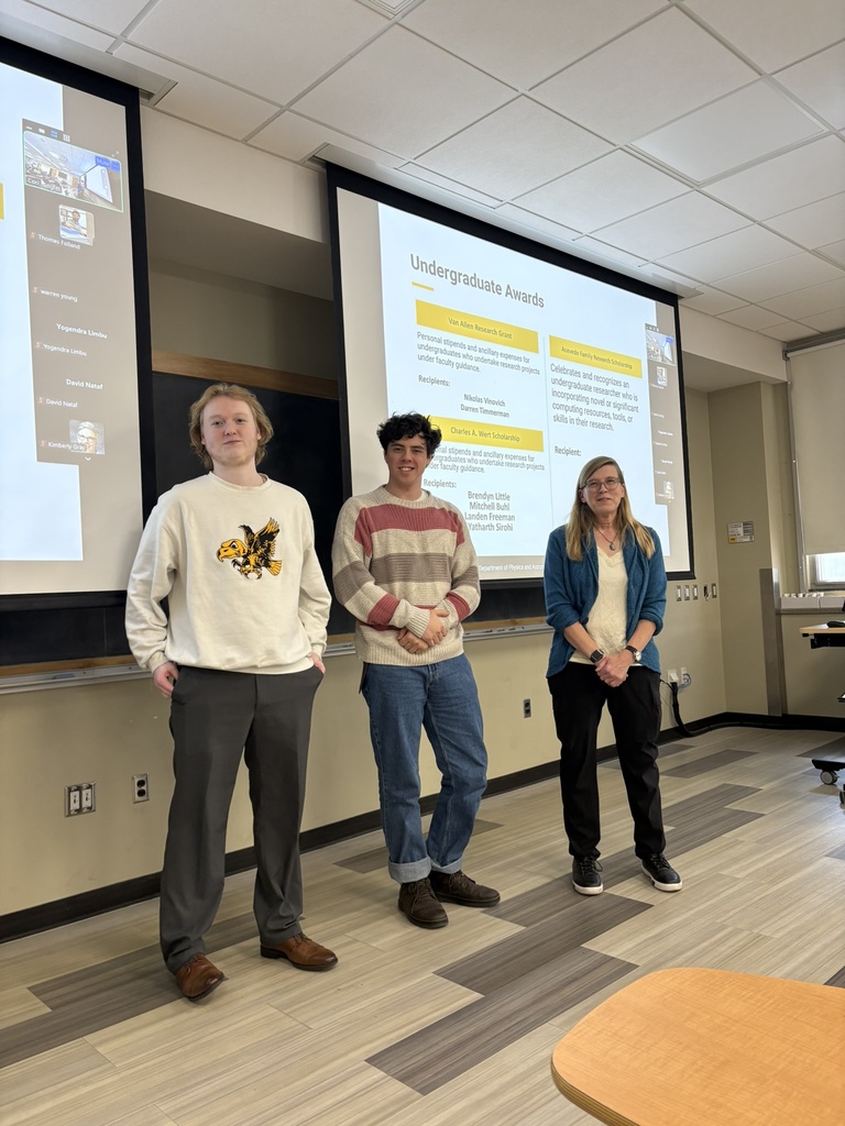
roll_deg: +2.0
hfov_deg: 53.1
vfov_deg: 67.3
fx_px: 846
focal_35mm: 26
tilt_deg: +2.2
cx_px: 422
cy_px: 563
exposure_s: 1/120
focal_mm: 5.96
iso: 125
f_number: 1.6
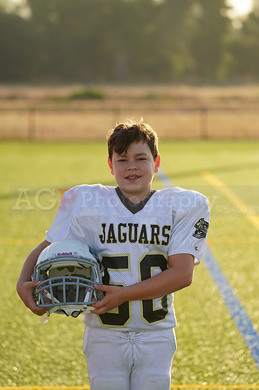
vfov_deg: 10.1
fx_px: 2193
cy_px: 195
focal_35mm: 203
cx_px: 130
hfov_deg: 6.8
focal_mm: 203
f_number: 5.6
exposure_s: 1/250
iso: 100
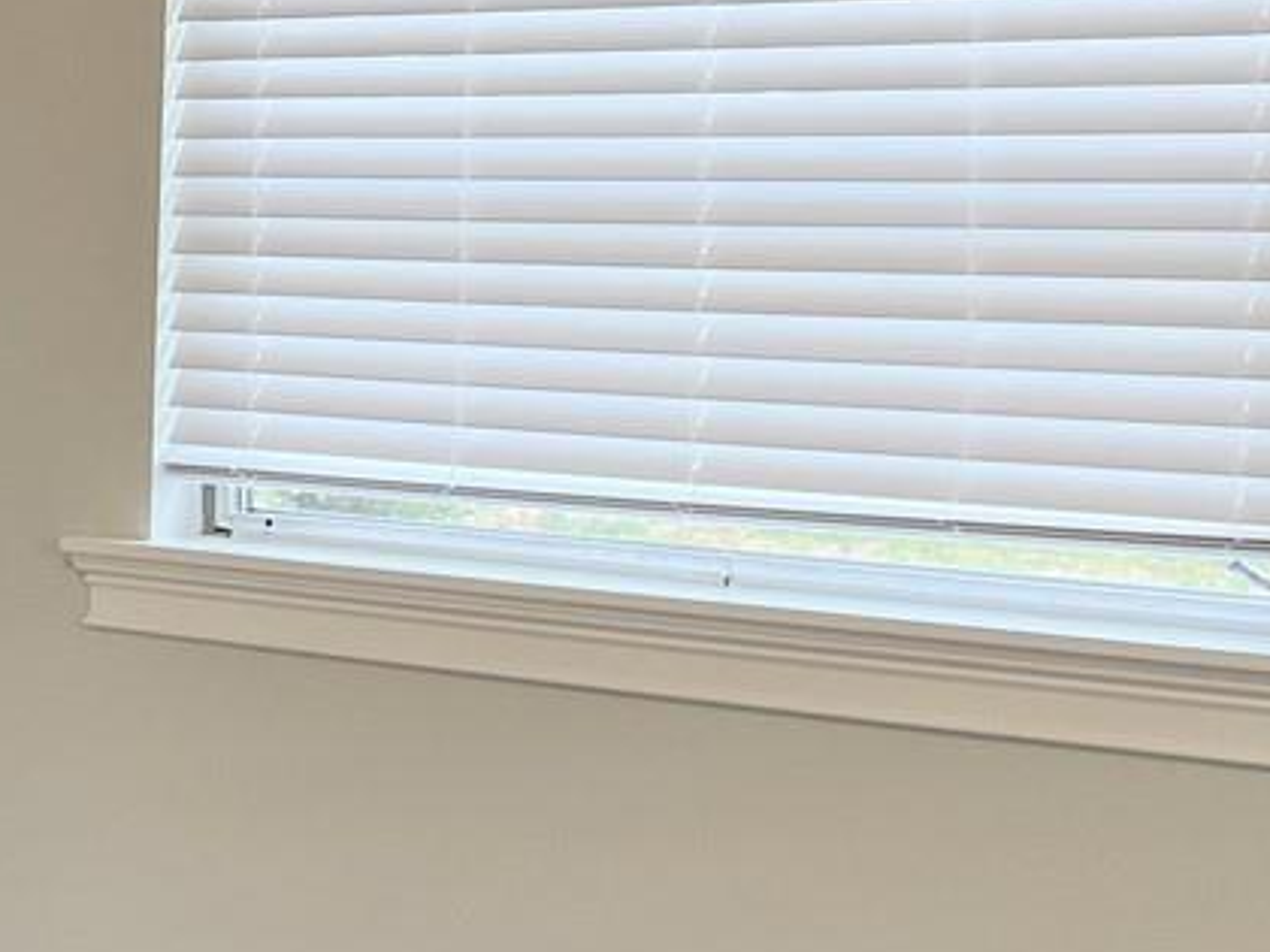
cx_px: -493
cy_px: 465
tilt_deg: -4.5
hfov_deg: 18.2
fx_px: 3632
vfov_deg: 14.9
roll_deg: -0.1
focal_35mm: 99
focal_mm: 5.7
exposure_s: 1/60
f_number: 1.5
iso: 80
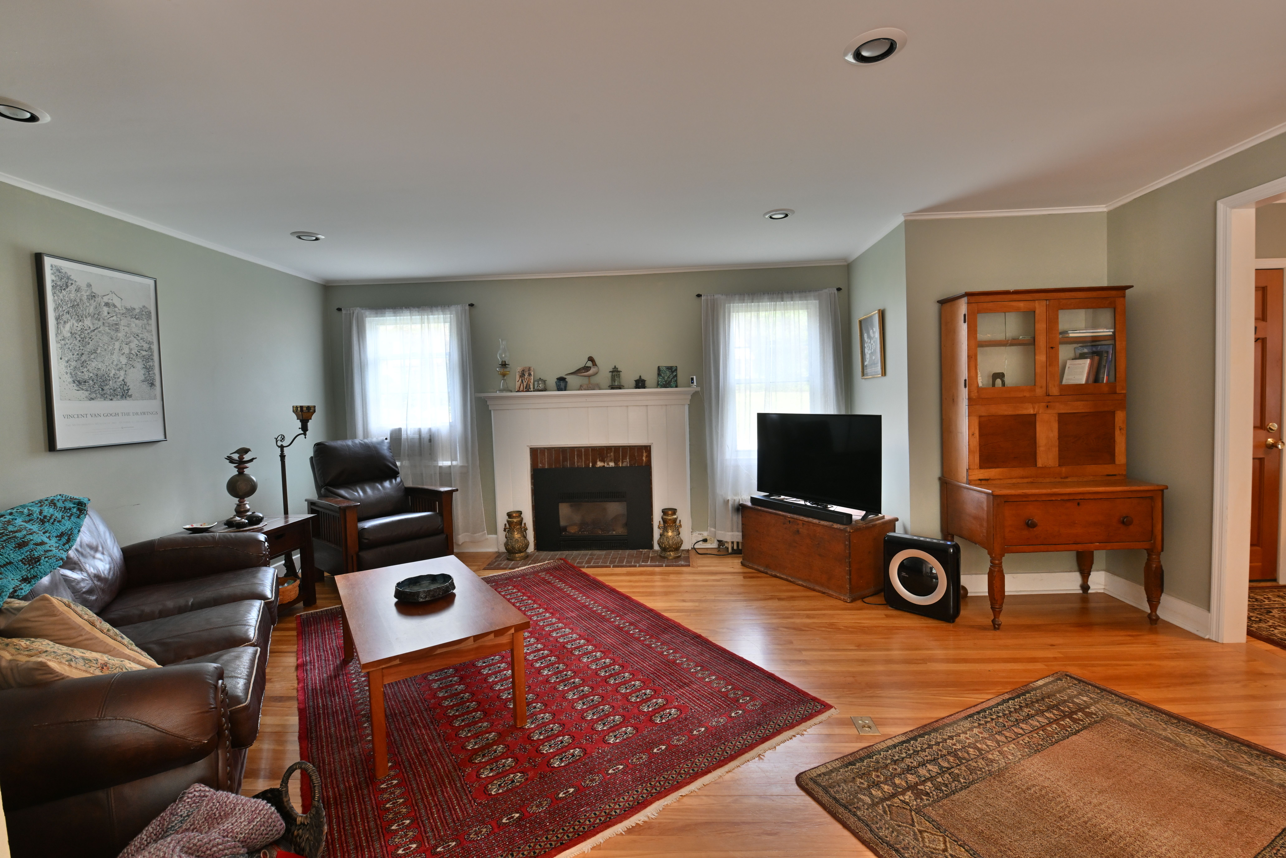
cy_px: 429
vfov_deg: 77.3
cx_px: 643
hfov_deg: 100.4
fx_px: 536
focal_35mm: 15
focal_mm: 15
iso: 1600
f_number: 8
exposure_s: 1/25
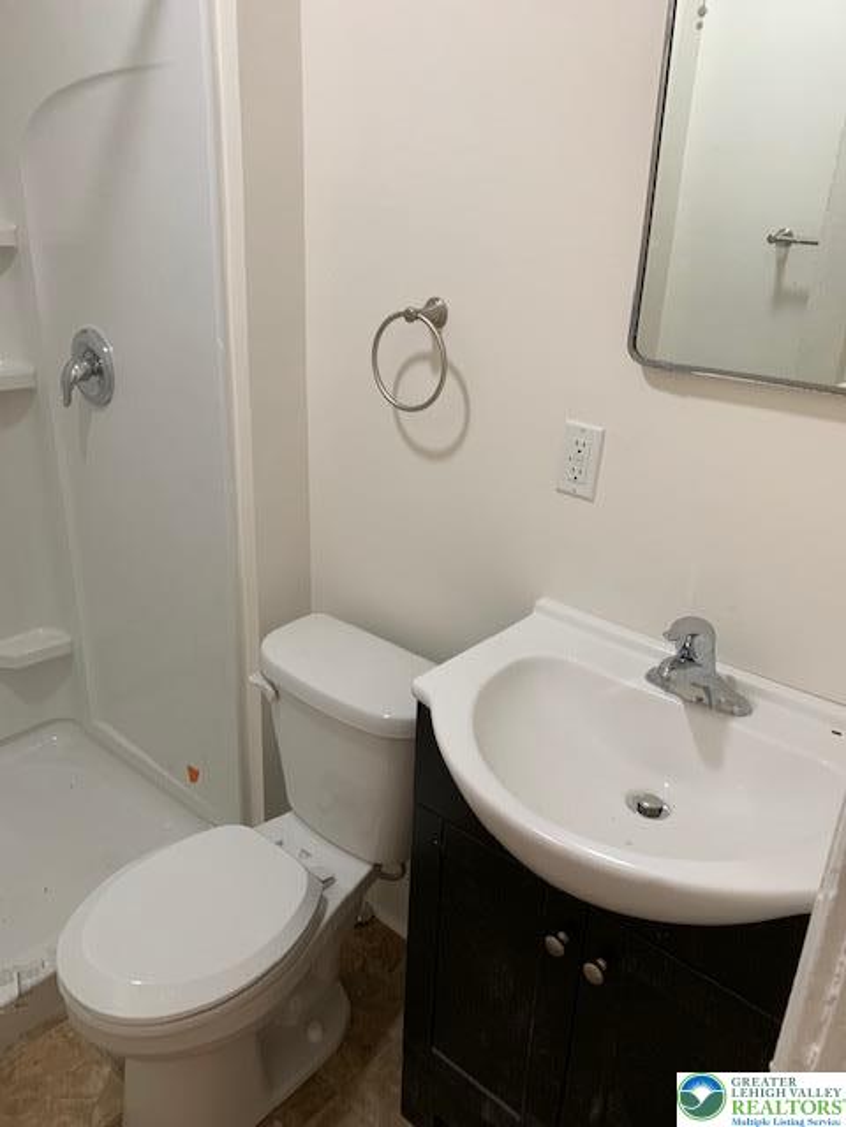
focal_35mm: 26
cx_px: 423
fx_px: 847
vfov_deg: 67.3
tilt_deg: -23.1
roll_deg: -2.9
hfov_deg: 53.1
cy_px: 564
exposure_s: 1/60
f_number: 1.8
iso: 160
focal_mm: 4.25
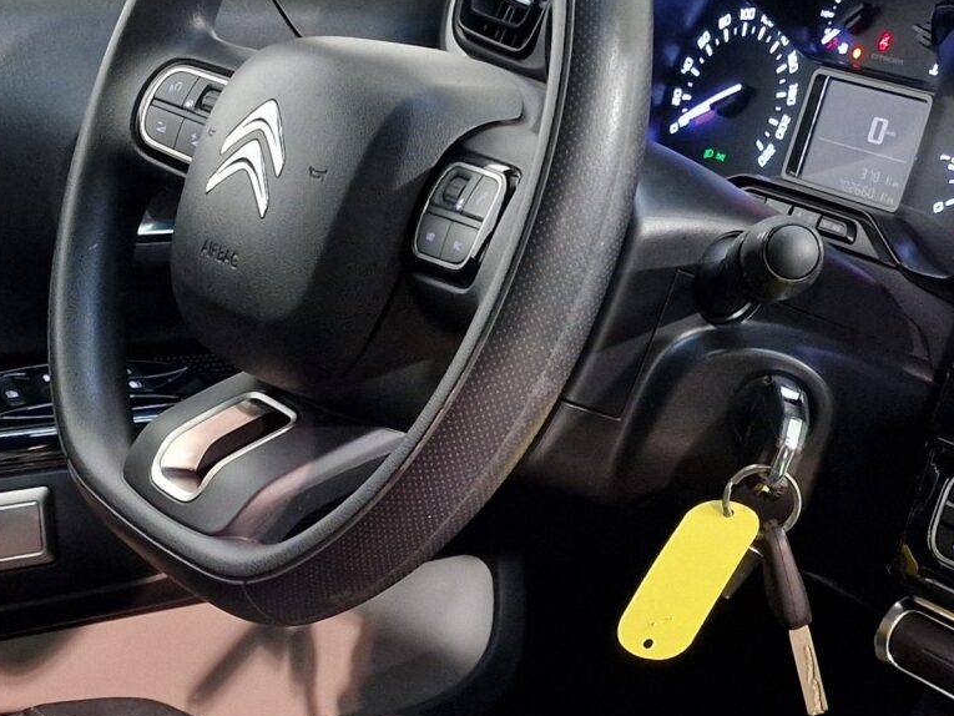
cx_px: 565
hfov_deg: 25.3
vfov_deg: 19.1
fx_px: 2122
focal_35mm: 77
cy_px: 474
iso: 400
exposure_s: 1/50
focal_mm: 6.4
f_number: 1.8
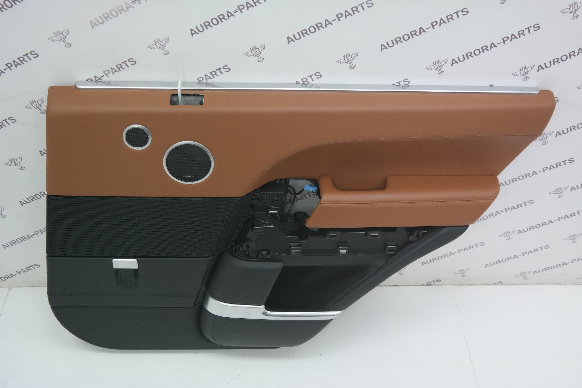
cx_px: 291
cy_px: 194
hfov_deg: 50.7
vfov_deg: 35.1
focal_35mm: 38
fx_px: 614
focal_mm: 25
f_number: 4
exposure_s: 1/50
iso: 400
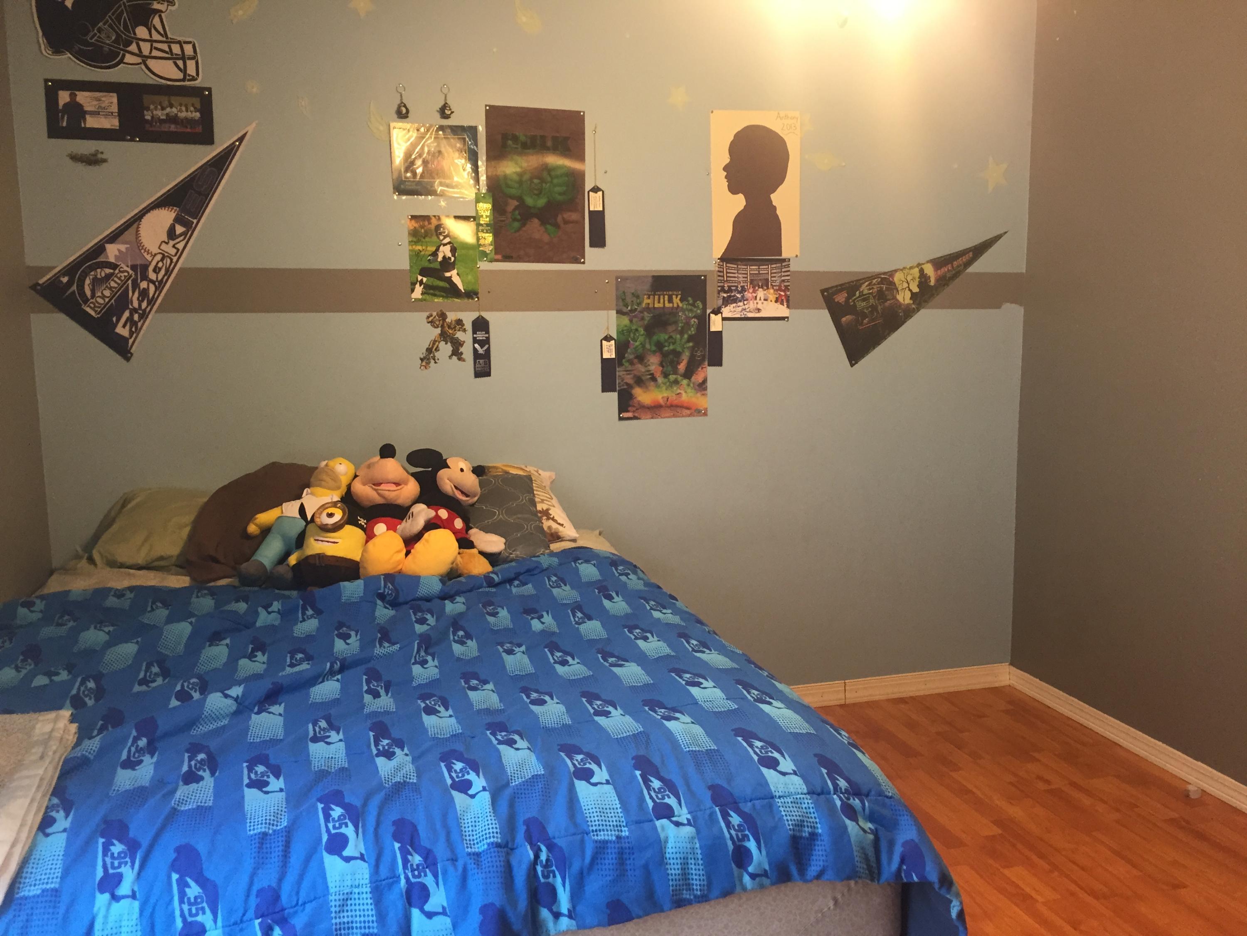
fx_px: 1045
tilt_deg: -7.6
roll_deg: -0.3
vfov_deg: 48.2
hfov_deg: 61.7
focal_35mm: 29
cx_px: 624
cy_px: 468
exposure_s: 1/33
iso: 160
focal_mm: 4.15
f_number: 2.2
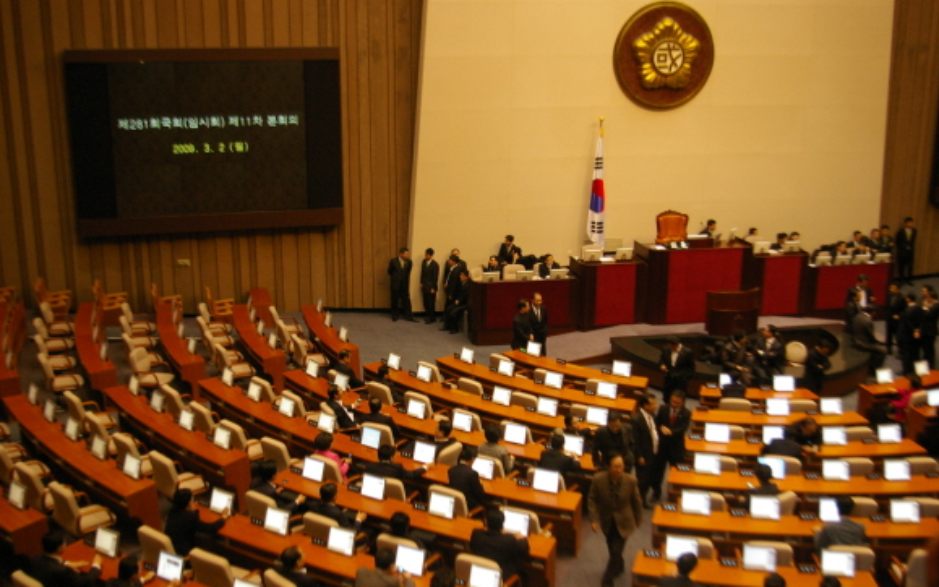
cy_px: 300
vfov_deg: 33.6
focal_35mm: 38
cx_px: 467
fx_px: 973
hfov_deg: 51.5
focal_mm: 24
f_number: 4
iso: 800
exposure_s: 1/20
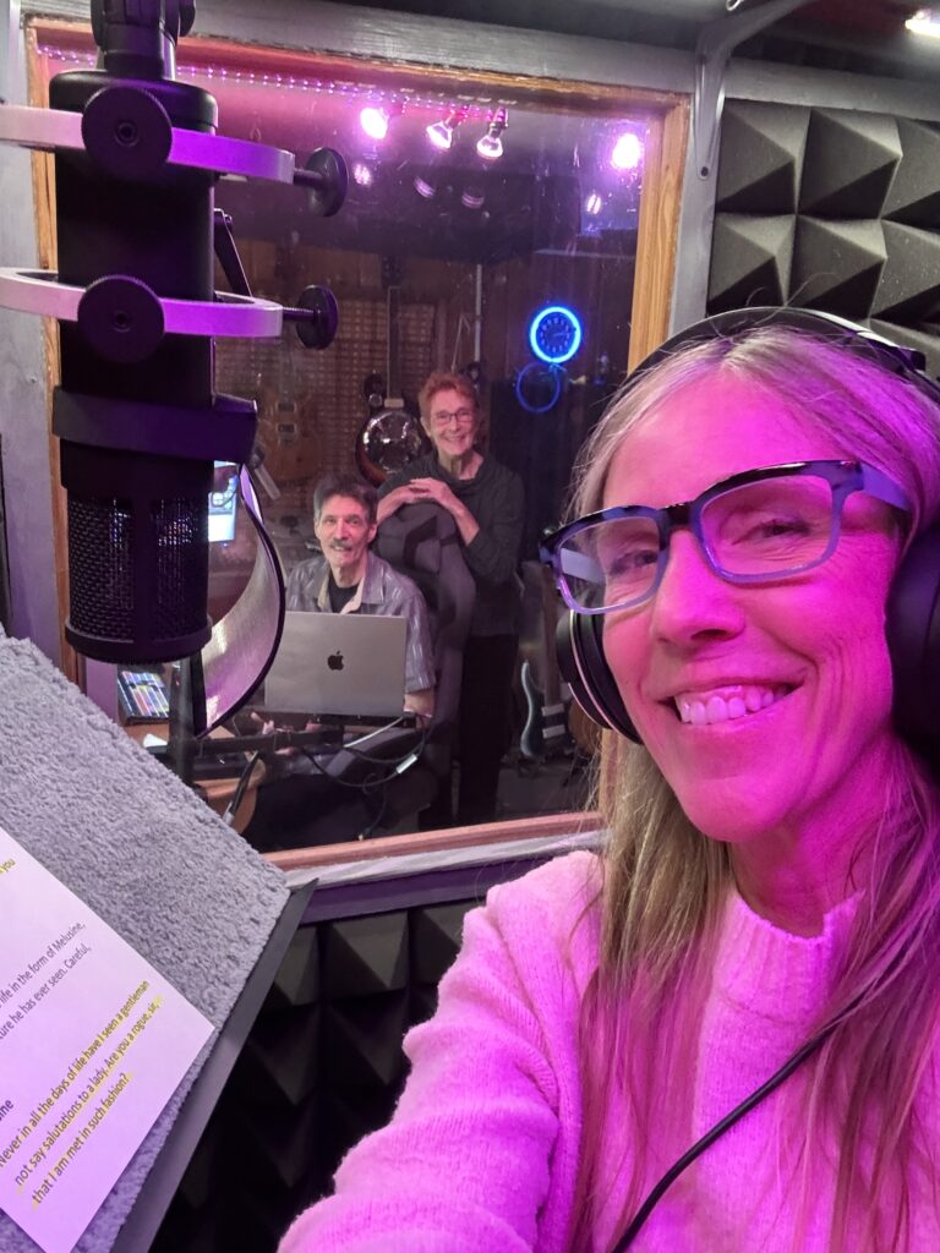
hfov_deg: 46.8
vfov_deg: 60.0
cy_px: 626
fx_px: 1086
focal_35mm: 30
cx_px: 470
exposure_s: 1/28
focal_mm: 2.69
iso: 500
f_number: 1.9
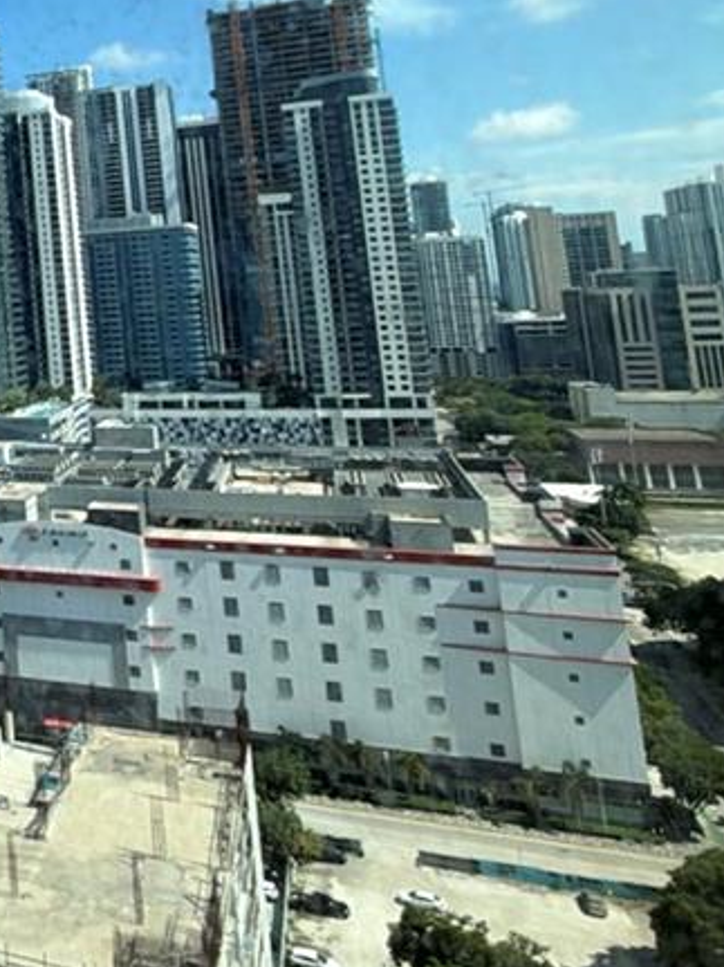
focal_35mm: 39
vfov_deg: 45.2
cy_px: 179
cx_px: -276
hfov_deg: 28.4
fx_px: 1088
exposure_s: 1/664
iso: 40
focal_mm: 2.22
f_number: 2.2
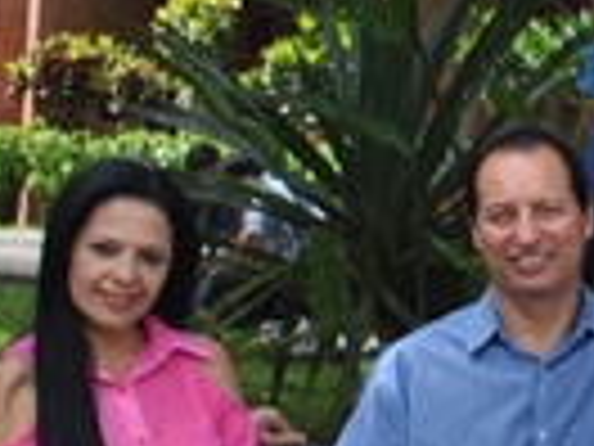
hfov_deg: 8.8
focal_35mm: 210
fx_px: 3604
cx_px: 1224
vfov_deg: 7.1
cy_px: 153
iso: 100
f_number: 6.3
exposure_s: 1/160
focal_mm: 24
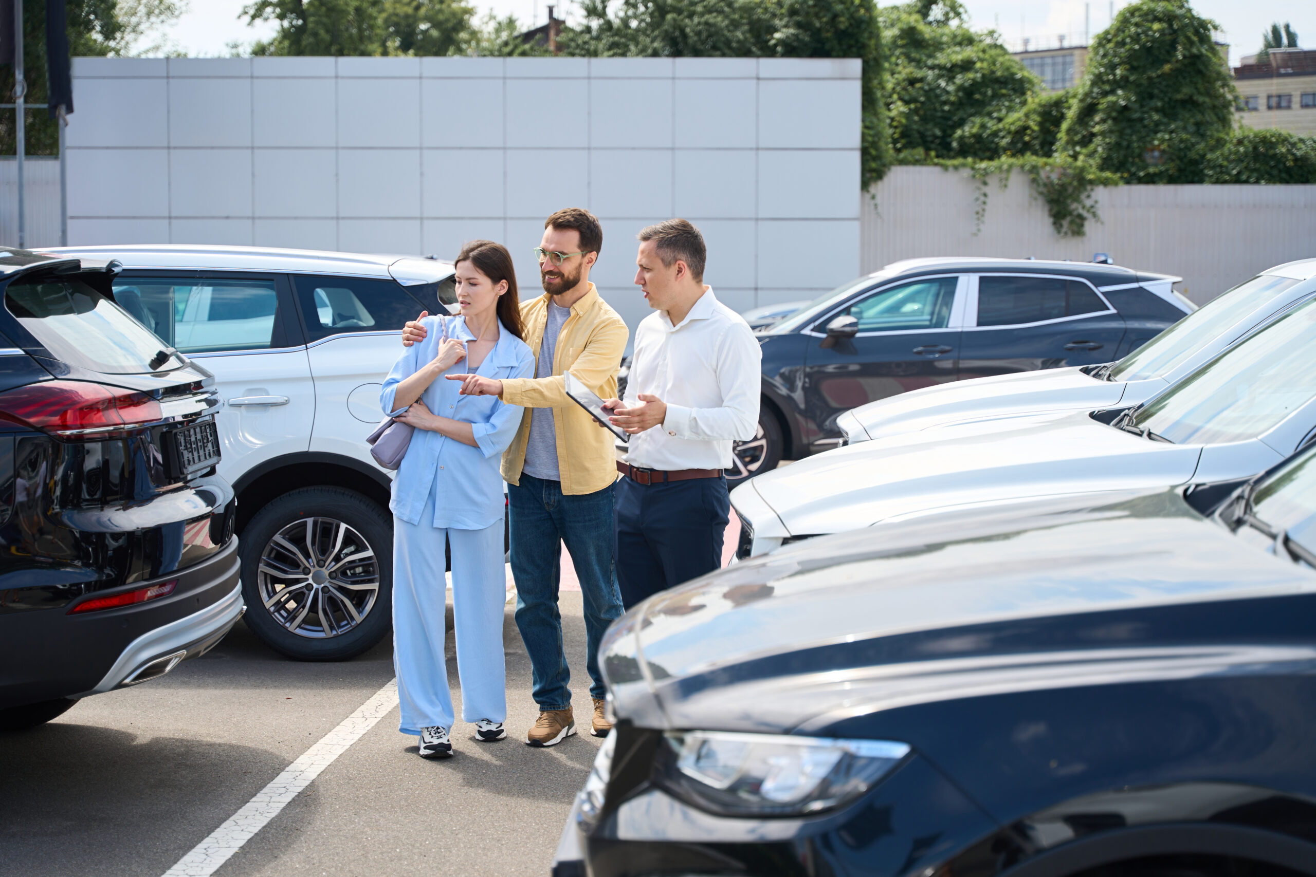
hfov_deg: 32.8
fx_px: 2237
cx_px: 658
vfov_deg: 22.2
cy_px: 438
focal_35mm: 61
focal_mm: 61.2
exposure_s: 1/640
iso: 100
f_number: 3.2
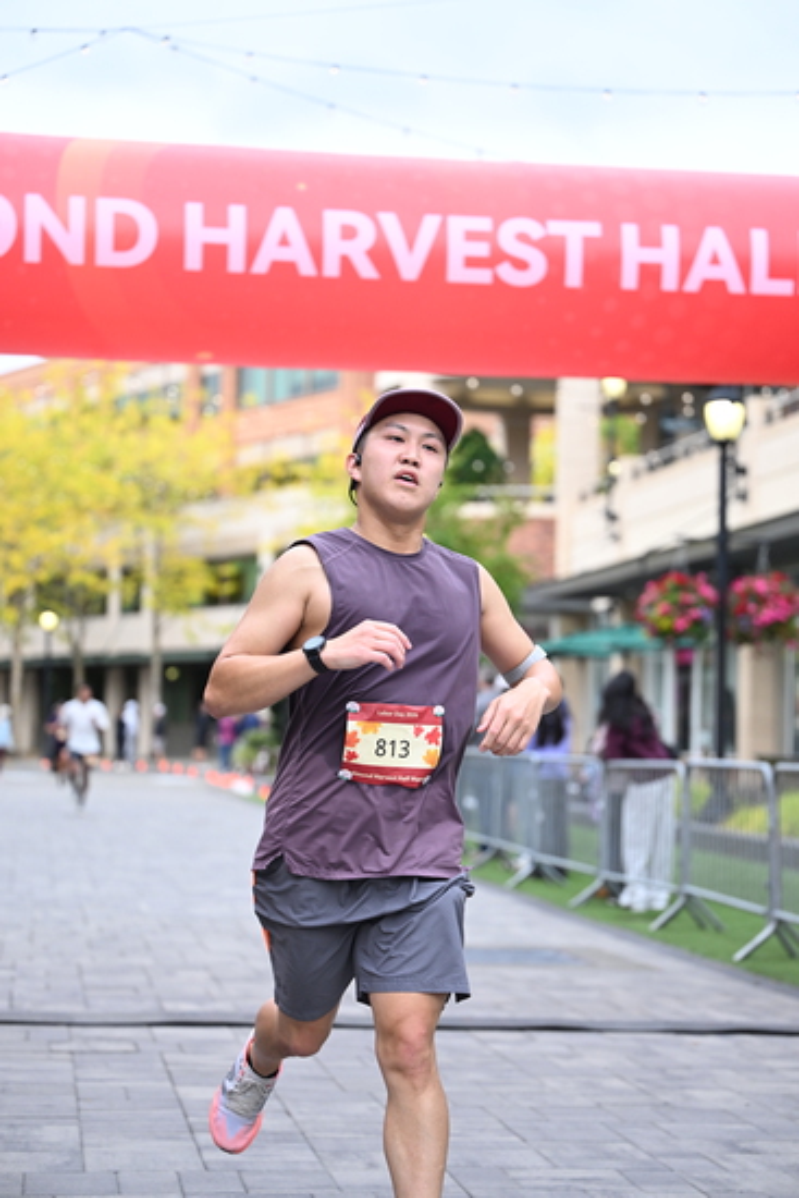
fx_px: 2462
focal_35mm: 74
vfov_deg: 27.3
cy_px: 599
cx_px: 400
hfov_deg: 18.4
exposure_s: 1/1600
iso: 1000
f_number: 2.8
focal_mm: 74
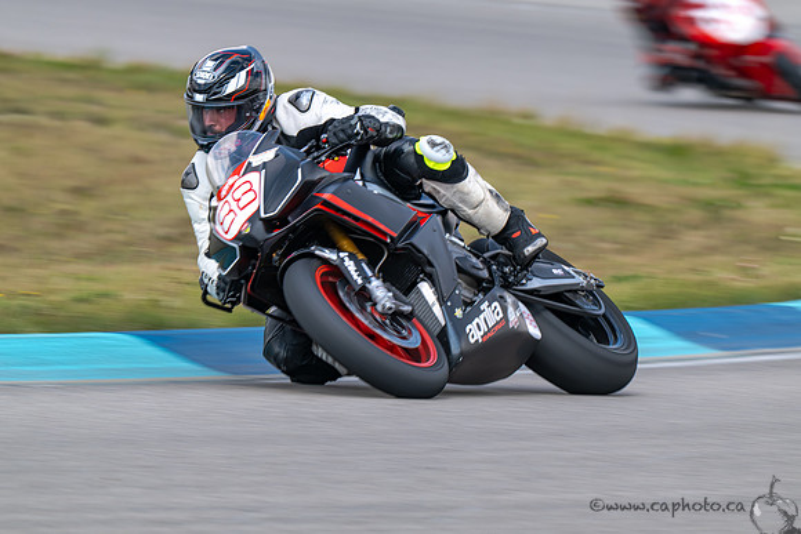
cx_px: 400
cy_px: 267
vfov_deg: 2.3
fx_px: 13352
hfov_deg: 3.4
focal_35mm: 600
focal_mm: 600
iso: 360
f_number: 16
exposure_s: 1/160
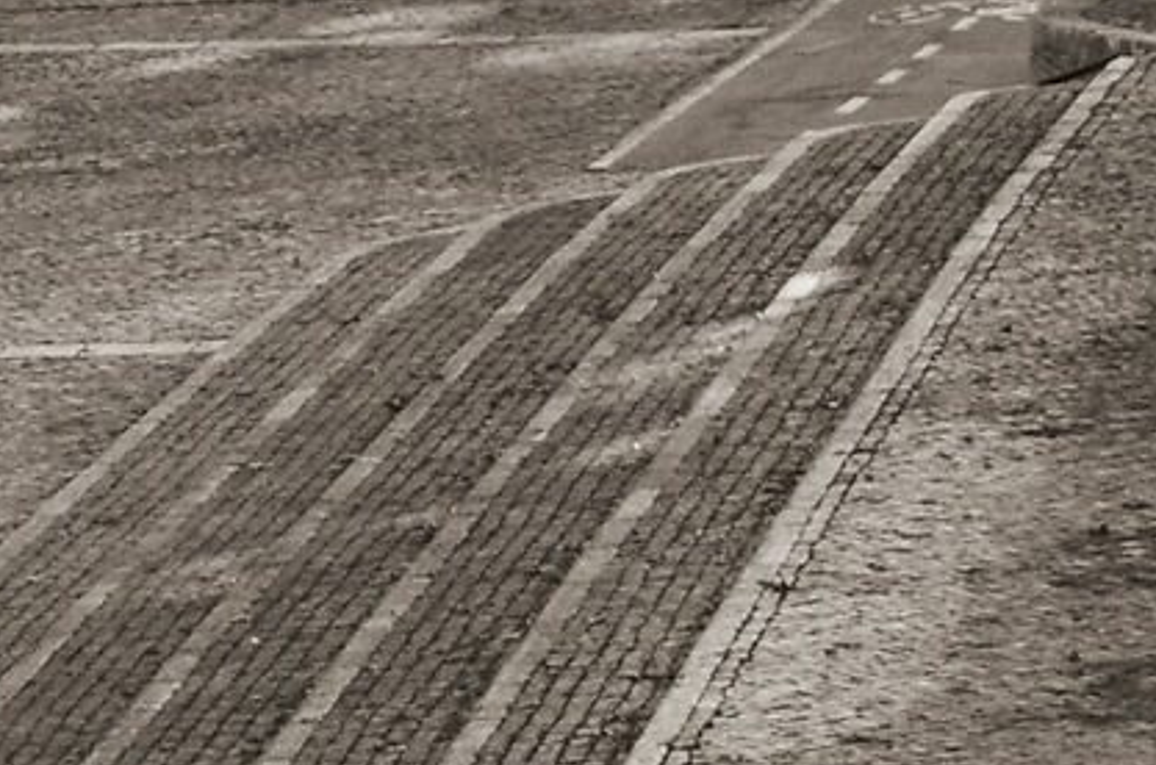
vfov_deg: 2.6
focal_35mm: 535
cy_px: 308
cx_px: -1228
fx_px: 17140
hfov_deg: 3.8
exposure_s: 1/400
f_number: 5
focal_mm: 62
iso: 100
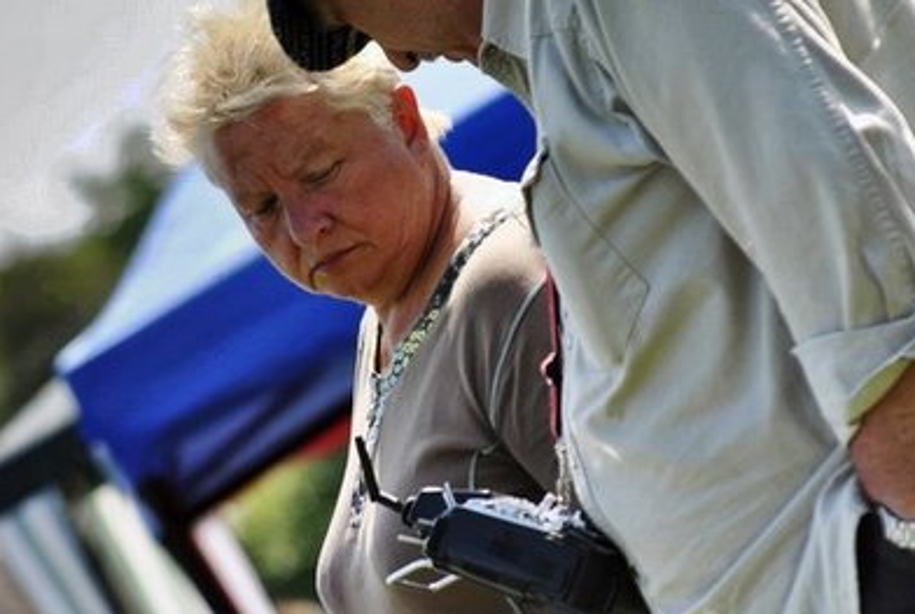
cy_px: 280
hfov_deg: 4.1
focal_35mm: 498
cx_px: 450
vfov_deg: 2.8
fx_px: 12681
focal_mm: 200
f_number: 5.6
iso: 200
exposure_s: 1/500
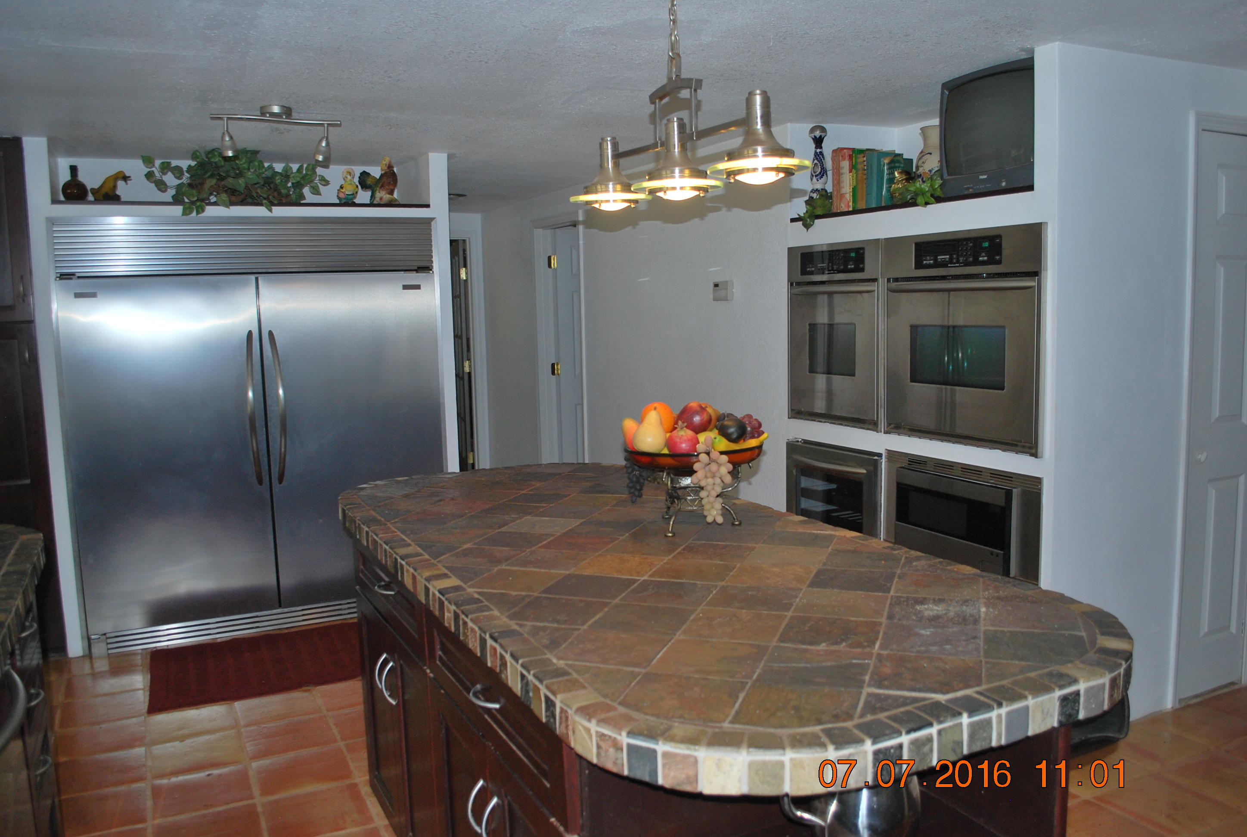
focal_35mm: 27
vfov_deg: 48.1
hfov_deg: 67.3
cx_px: 624
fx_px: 937
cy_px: 418
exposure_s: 1/60
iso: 200
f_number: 3.8
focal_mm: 18
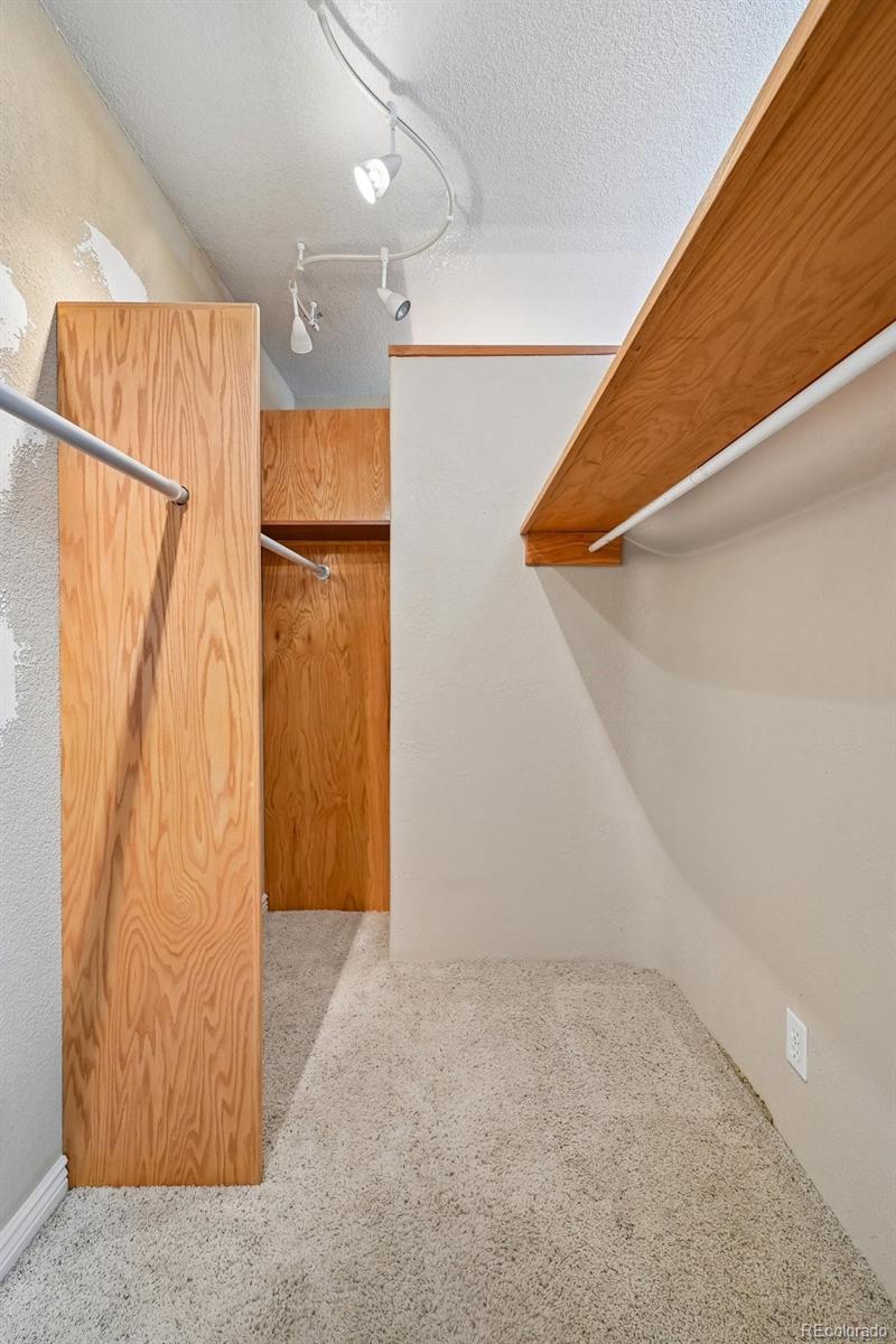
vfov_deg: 100.4
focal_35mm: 15
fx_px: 560
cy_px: 672
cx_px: 448
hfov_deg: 77.3
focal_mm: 15
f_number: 10
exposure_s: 1/3.33
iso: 400
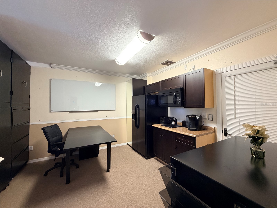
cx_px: 138
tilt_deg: +1.7
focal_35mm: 14
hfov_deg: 102.1
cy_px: 104
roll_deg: +0.2
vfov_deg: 85.7
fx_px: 112
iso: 320
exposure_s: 1/60
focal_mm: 2.22
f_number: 2.2
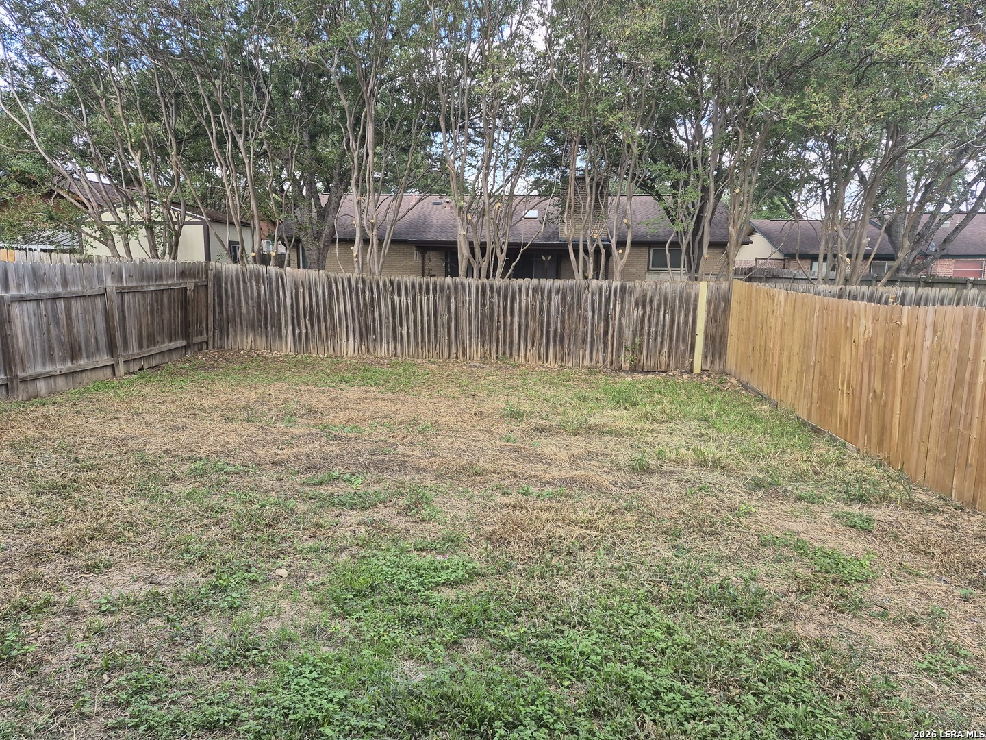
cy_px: 370
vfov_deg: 58.9
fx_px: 655
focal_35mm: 23
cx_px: 493
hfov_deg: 73.9
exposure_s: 1/592
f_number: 1.8
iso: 80
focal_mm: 5.4
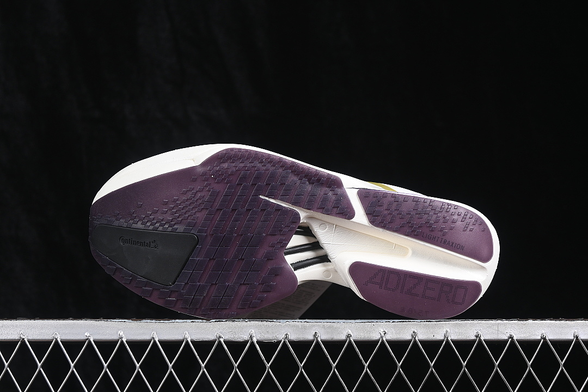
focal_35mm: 75
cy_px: 196
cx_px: 294
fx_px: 1225
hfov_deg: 27.0
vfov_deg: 18.2
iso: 160
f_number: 7.1
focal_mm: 50
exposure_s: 1/60
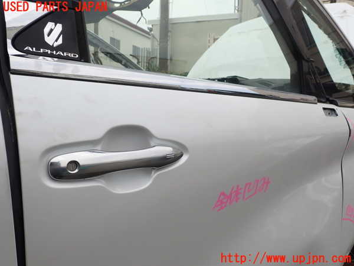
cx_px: 177
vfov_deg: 46.8
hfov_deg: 60.0
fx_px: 307
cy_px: 133
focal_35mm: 30
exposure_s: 1/1000
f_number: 3.2
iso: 100
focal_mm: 5.4
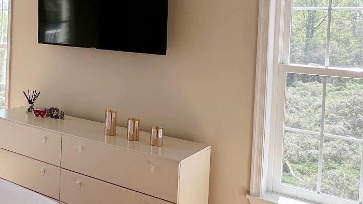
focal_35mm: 44
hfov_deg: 42.9
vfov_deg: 26.5
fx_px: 423
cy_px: 36
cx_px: 42
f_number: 2.2
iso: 40
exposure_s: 1/214
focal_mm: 2.22
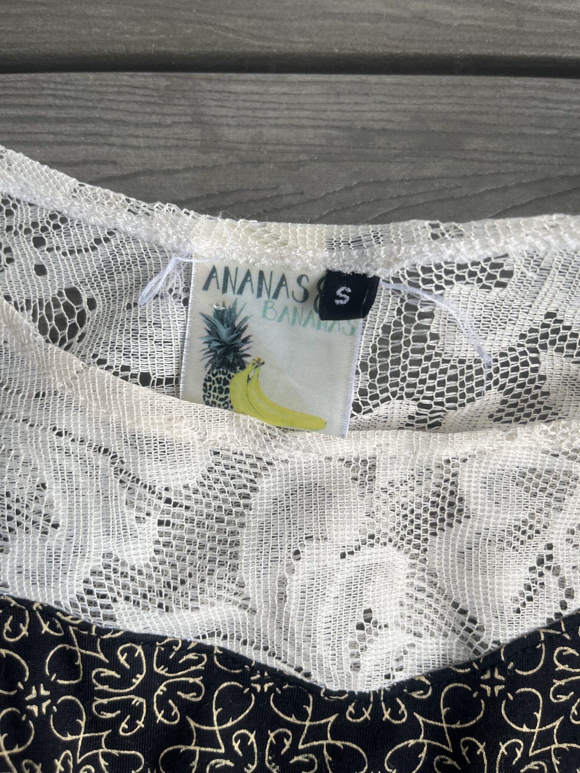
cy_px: 386
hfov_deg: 53.1
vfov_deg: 67.3
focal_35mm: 26
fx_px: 581
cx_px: 290
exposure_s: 1/539
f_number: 1.6
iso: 50
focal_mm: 5.1
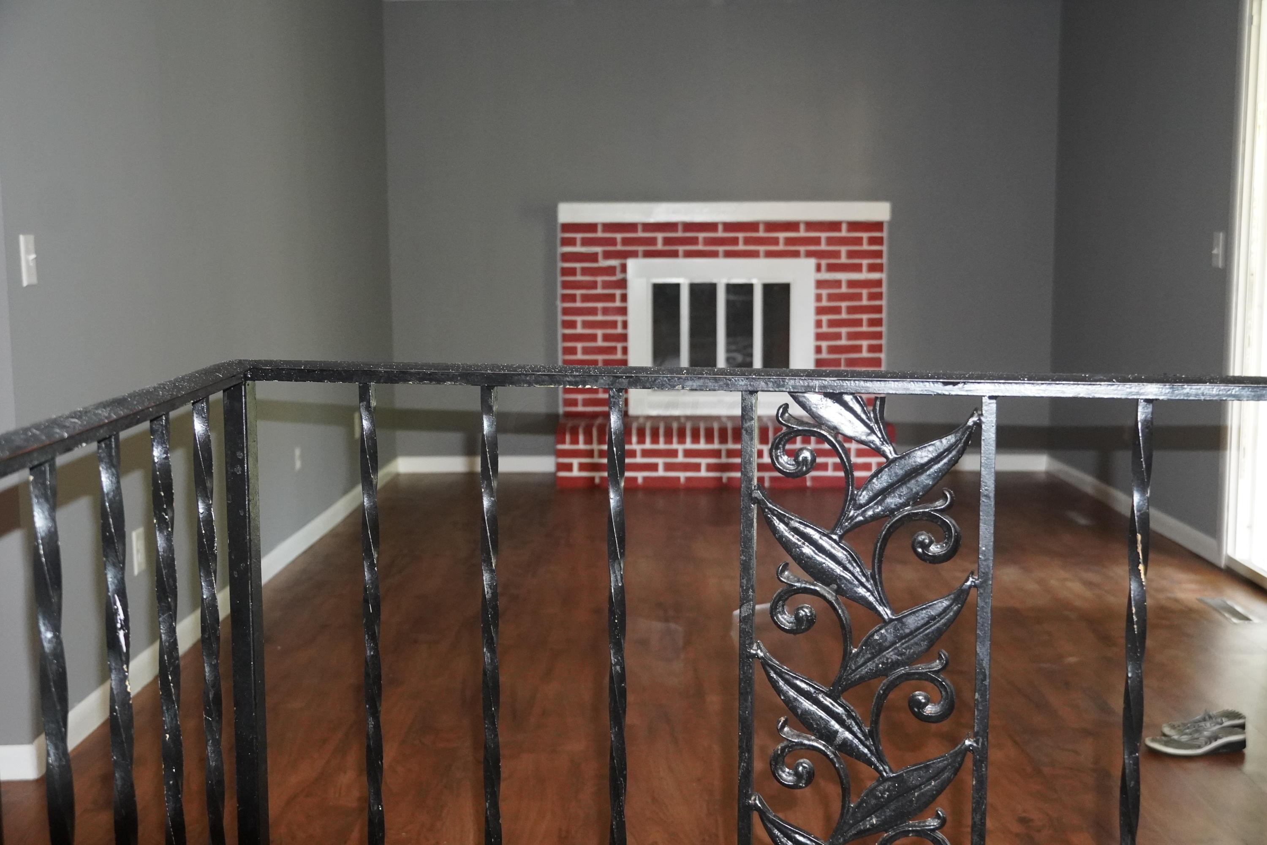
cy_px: 422
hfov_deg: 45.0
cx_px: 634
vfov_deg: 30.8
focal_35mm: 44
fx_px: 1531
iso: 3200
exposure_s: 1/100
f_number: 4.5
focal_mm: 29
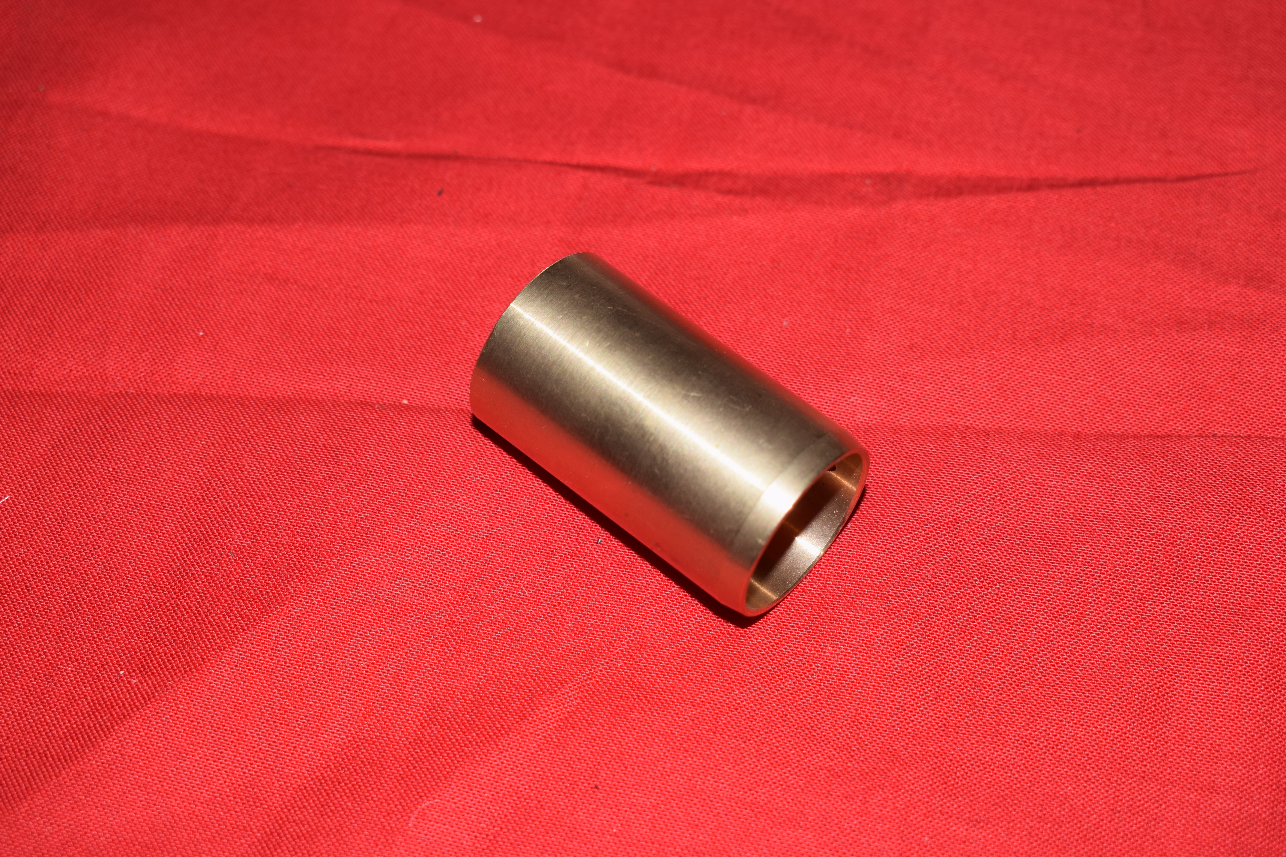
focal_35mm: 57
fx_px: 2036
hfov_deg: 35.1
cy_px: 428
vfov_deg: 23.8
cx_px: 643
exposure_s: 1/60
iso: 100
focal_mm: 38
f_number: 8
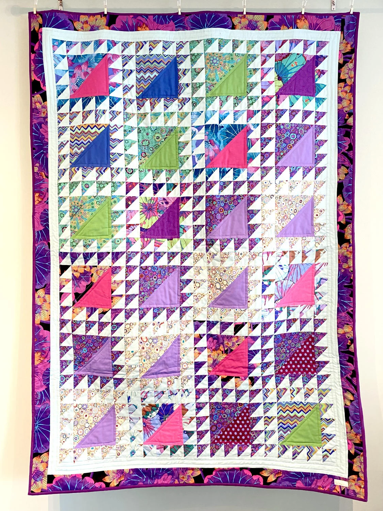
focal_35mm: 26
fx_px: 384
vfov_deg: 67.3
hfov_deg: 53.1
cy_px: 256
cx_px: 192
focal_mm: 4.2
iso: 160
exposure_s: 1/49
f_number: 1.8
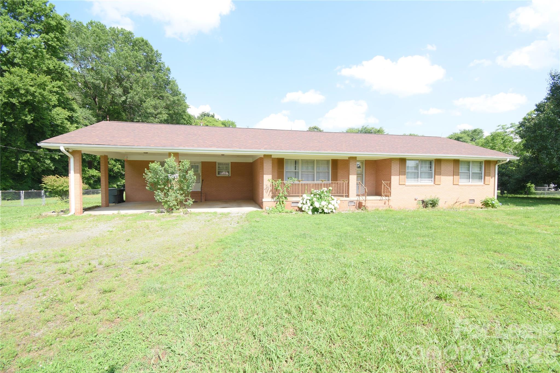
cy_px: 186
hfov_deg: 100.4
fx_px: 233
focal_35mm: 15
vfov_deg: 77.3
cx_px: 280
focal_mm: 10
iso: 200
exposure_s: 1/250
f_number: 6.3
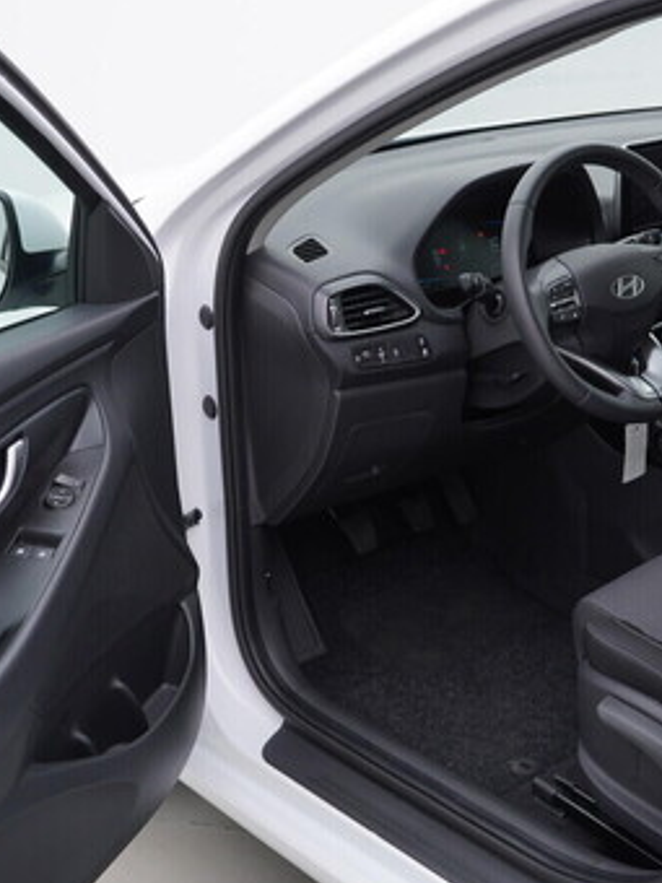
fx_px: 1428
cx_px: 431
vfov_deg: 34.3
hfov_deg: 26.0
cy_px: 443
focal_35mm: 56
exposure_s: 1/60
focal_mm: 24
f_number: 3.5
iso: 125
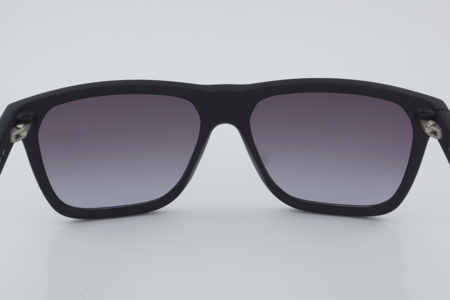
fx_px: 656
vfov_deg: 25.8
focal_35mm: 52
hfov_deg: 37.9
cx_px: 225
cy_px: 150
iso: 100
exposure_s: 1/4
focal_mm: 35
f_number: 32
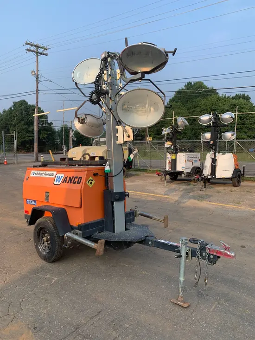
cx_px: 128
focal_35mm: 26
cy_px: 170
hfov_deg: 53.1
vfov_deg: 67.3
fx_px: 255
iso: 25
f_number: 1.8
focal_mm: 4.25
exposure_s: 1/1124
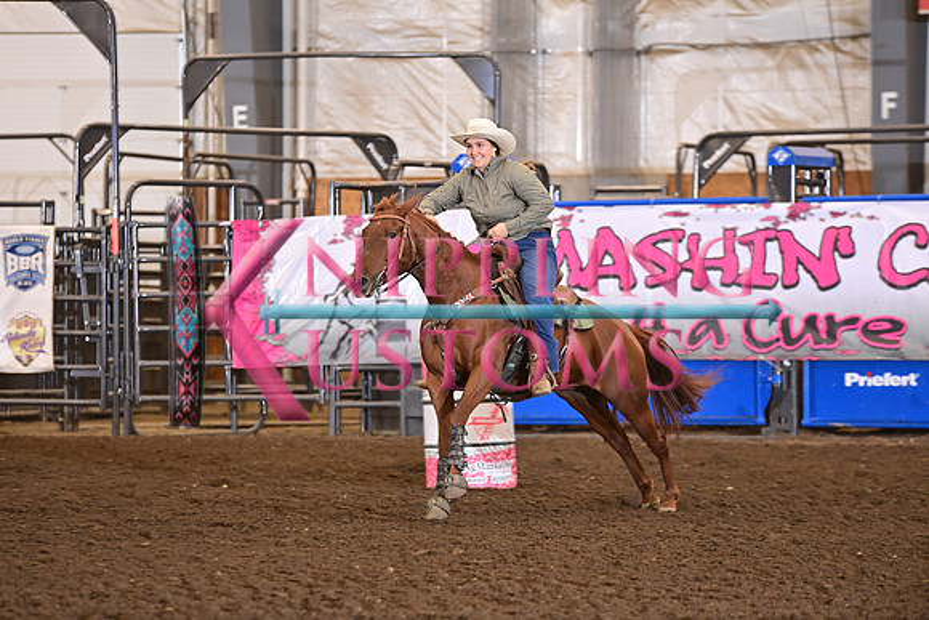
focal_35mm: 200
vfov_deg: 6.9
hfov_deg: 10.3
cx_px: 464
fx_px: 5162
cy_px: 310
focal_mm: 200
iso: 1600
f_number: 3.5
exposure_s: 1/250
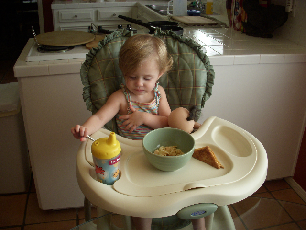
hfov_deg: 49.0
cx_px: 153
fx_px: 336
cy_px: 115
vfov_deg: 37.7
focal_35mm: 38
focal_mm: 6.3
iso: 100
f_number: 3.3
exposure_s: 1/100
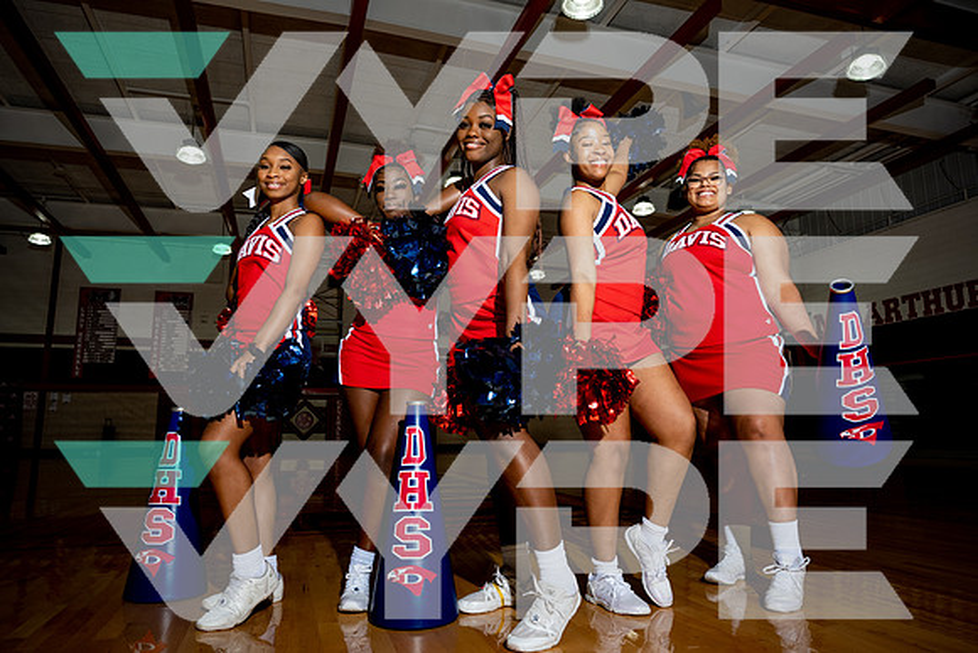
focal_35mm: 24
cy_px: 326
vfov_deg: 53.2
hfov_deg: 73.7
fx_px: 652
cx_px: 489
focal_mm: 24
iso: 160
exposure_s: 1/250
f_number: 5.6
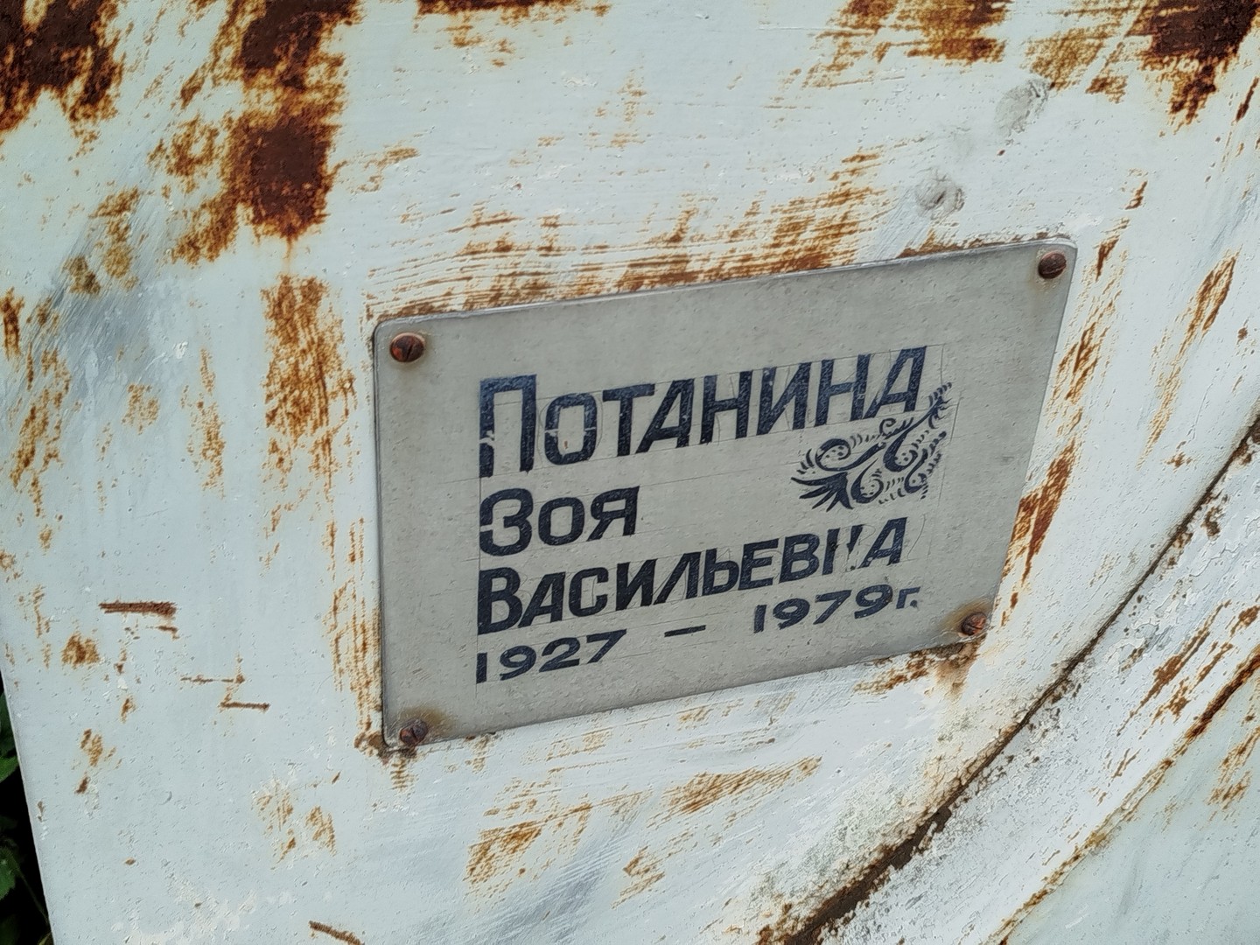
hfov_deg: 39.7
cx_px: 630
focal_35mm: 48
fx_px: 1747
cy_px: 472
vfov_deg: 30.3
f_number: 1.7
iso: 64
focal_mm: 5.31
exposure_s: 1/100
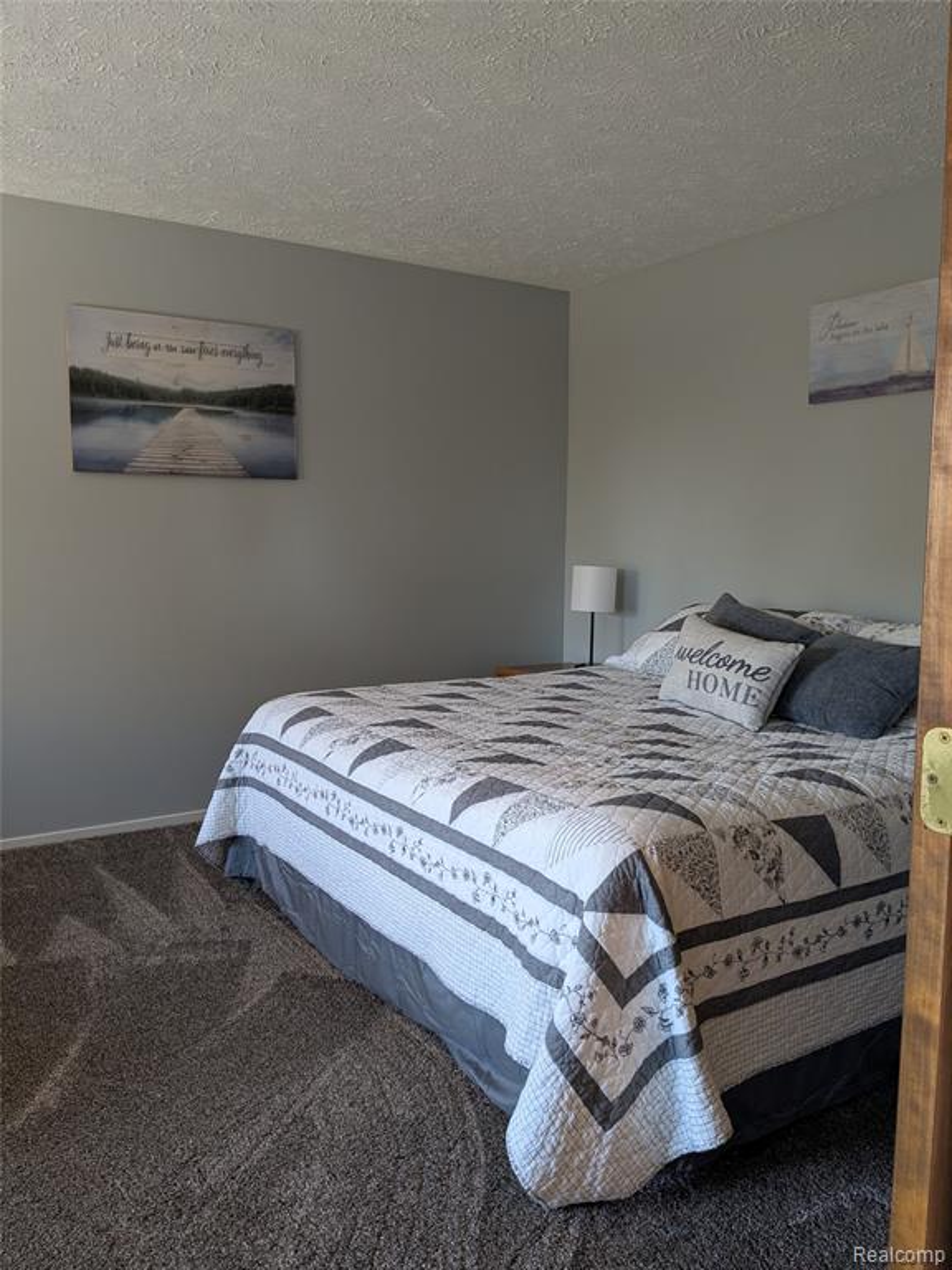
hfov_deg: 51.4
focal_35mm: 27
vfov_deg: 65.3
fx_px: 990
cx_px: 476
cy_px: 635
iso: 86
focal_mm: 4.38
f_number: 1.73
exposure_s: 1/40
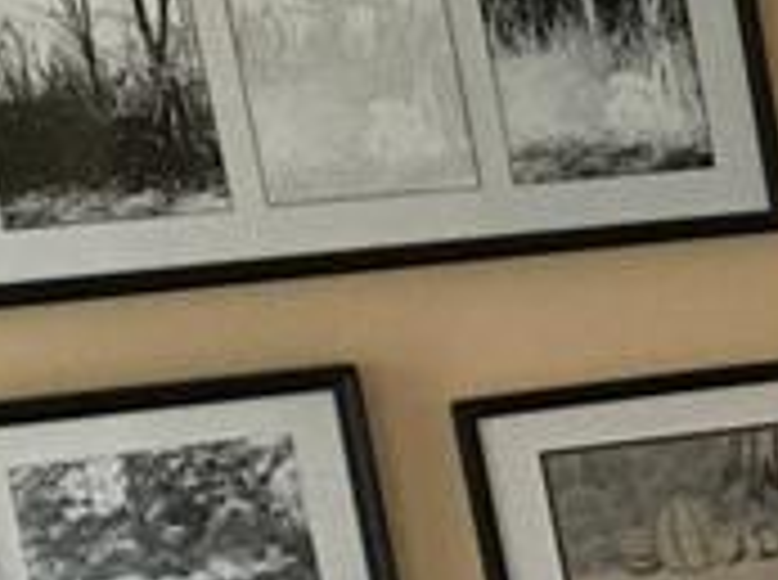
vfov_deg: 8.1
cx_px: 1988
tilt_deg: -17.0
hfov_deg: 9.8
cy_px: 1209
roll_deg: +4.5
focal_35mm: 172
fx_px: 3858
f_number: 2.2
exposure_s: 1/20
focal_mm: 4.15
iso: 200
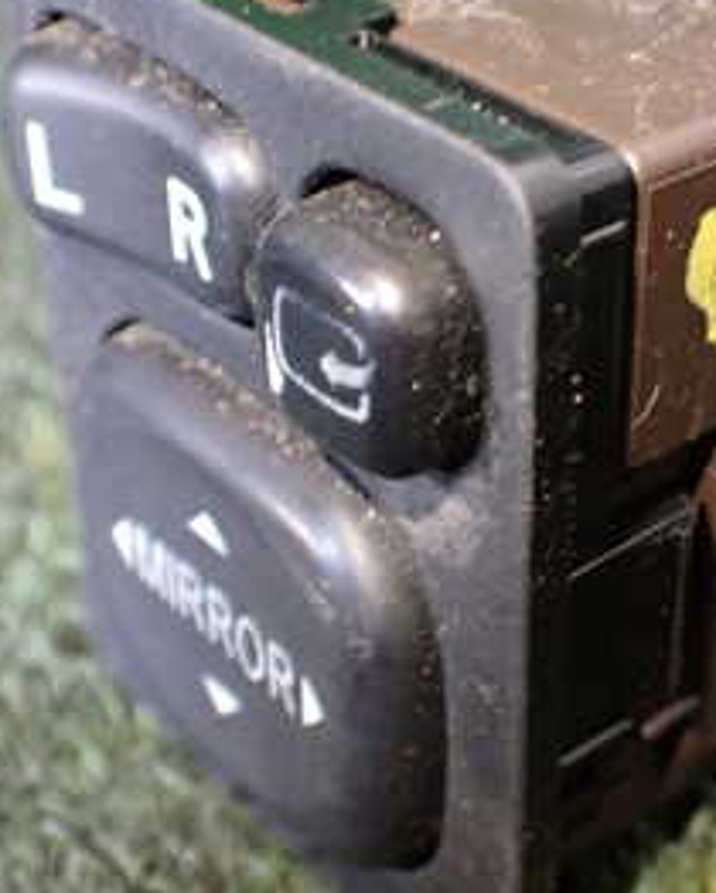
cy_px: 416
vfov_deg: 28.3
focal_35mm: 67
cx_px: 508
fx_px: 1773
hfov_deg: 22.7
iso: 800
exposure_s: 1/100
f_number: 2.3
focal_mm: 5.4
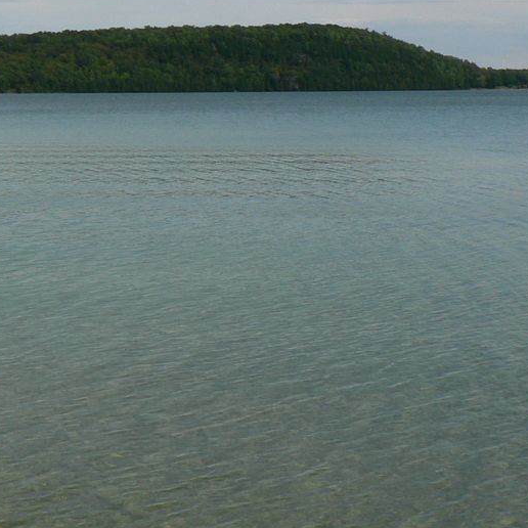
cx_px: 51
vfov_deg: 21.4
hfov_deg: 21.4
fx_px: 1363
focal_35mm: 79
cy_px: 54
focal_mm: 6
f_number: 5.6
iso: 80
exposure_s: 1/400
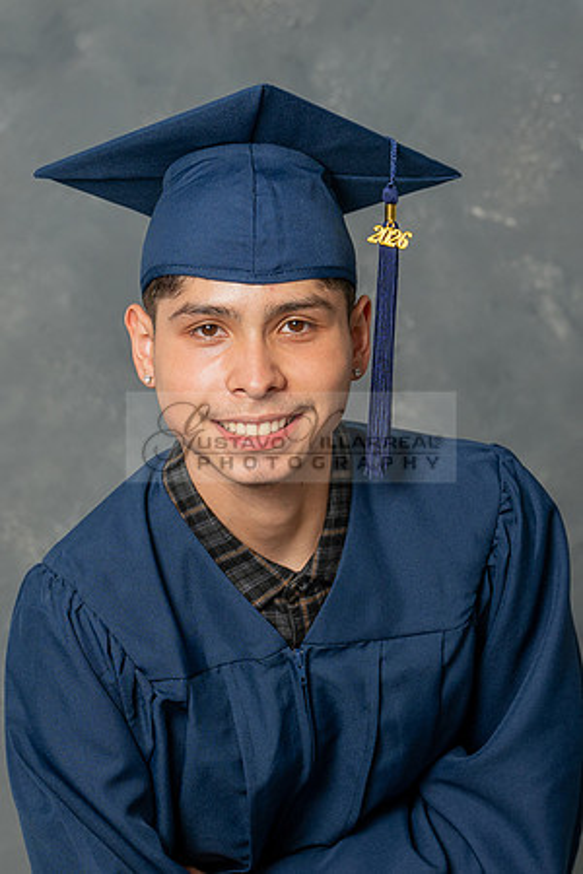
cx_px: 351
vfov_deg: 15.8
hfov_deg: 10.6
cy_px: 620
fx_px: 3147
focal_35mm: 130
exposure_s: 1/200
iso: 200
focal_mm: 57
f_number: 4
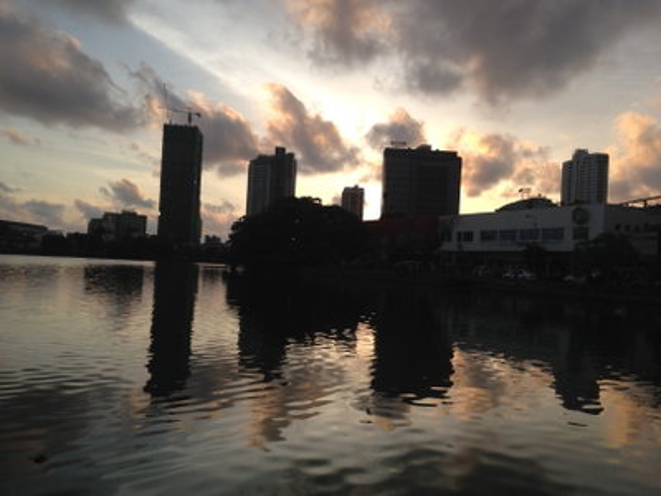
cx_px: 330
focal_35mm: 33
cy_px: 248
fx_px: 630
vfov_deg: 42.9
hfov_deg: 55.4
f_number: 2.4
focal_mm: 4.12
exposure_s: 1/623
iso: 50
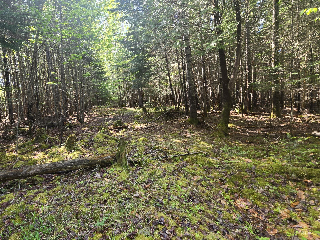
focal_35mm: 18
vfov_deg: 71.6
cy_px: 115
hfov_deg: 87.0
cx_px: 134
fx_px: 166
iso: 80
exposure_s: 1/120
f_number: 2.2
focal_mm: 2.2
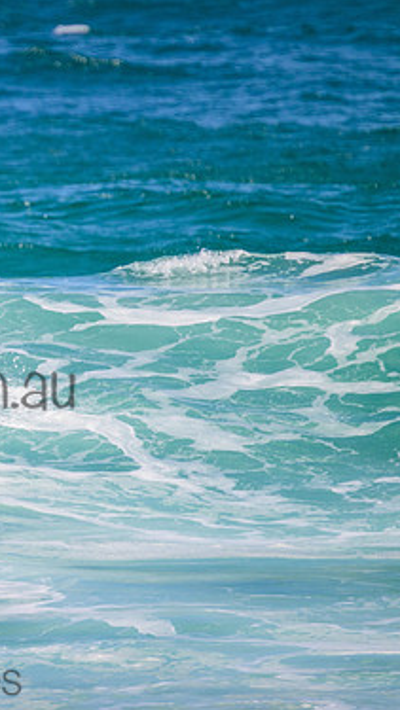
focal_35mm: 1295
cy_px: 364
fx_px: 24413
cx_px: -125
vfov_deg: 1.7
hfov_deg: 0.9
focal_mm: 800
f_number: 11
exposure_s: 1/1600
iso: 1000
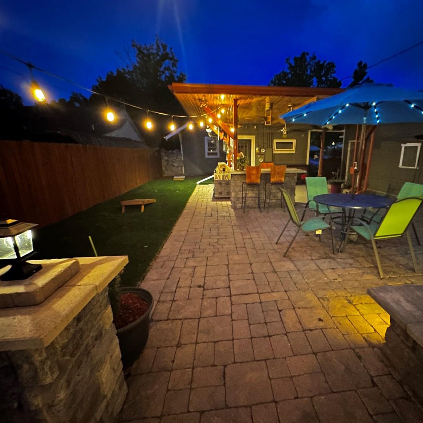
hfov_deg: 83.4
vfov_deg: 84.0
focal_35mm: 17
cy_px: 216
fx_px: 235
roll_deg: -0.2
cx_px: 243
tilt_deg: -14.9
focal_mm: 2.22
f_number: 2.2
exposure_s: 1/12
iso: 1250
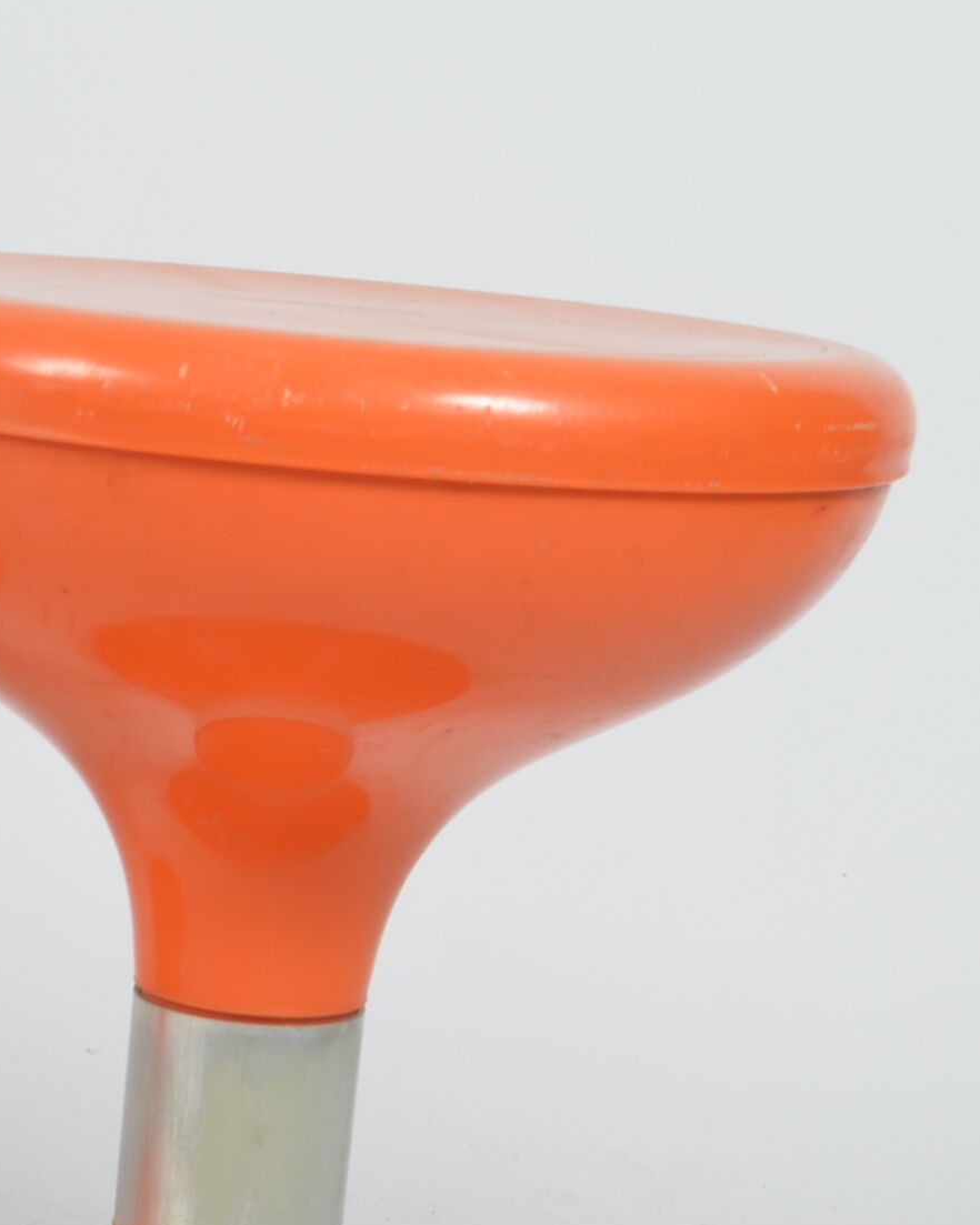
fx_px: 4098
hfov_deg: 13.6
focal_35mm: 113
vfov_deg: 16.4
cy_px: 1402
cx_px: 241
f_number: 11
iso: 100
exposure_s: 1/125
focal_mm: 24
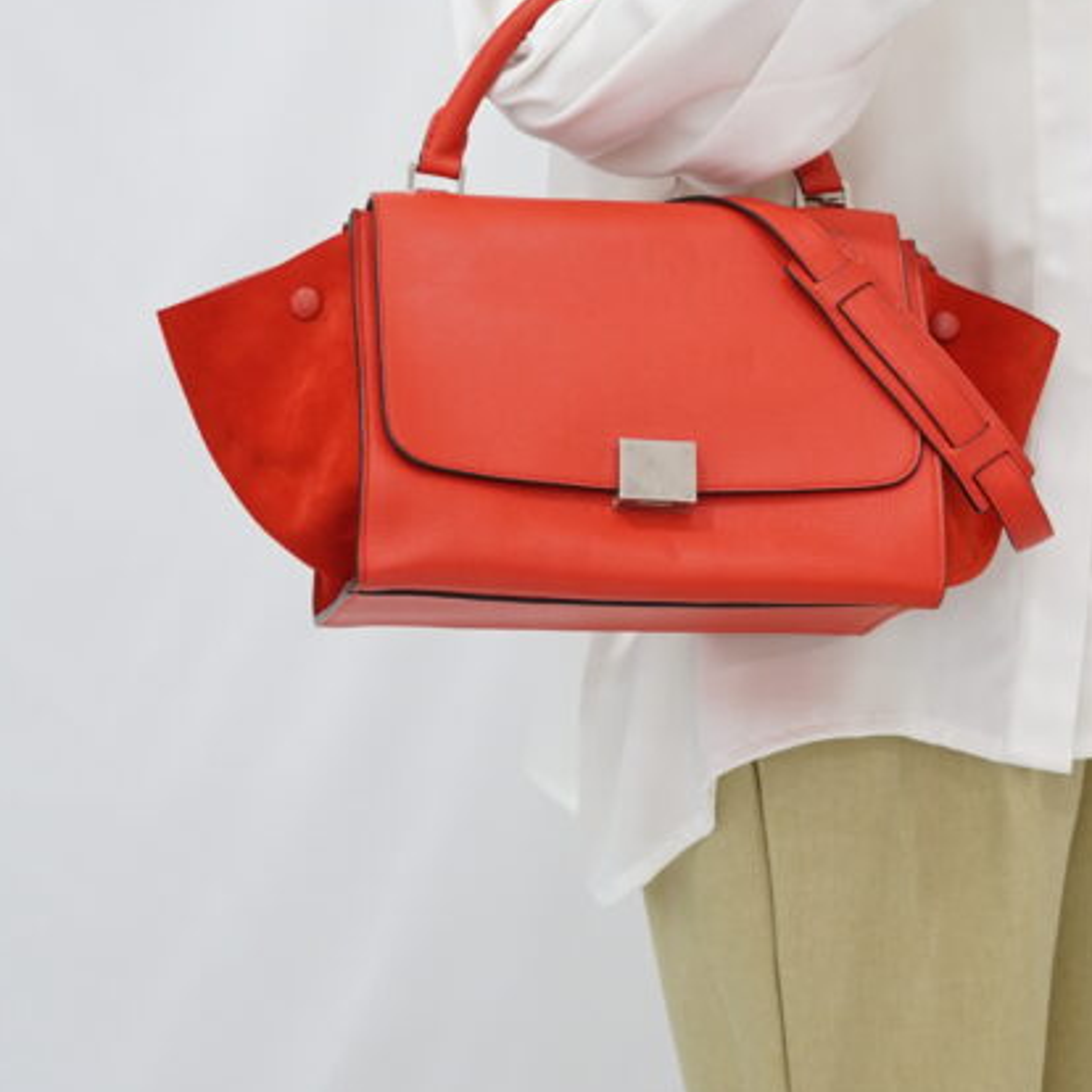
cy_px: 219
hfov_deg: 16.5
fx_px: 3747
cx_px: 869
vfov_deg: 16.5
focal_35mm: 105
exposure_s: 1/10
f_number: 6.3
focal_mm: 50
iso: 640
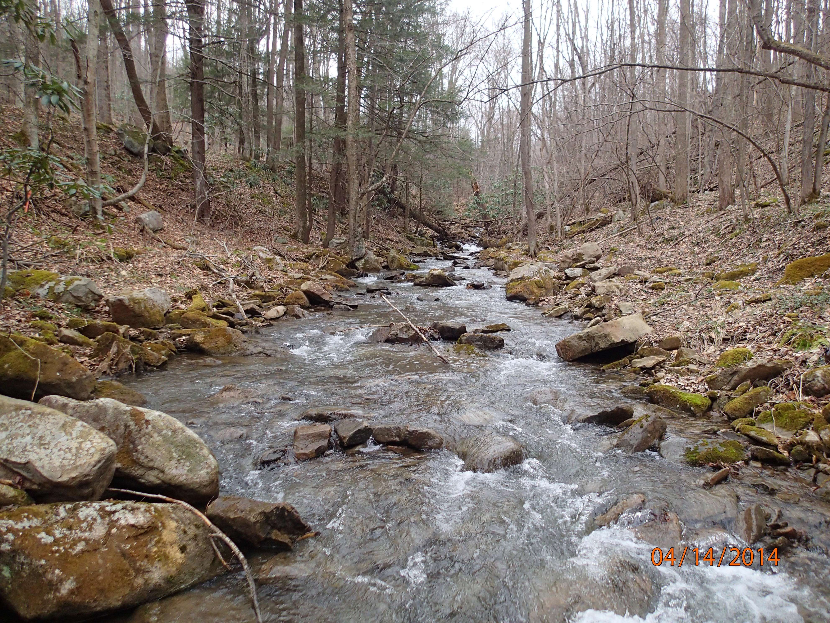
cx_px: 415
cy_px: 312
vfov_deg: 54.9
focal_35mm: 25
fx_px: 599
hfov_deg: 69.4
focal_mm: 4.5
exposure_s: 1/500
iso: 200
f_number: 2
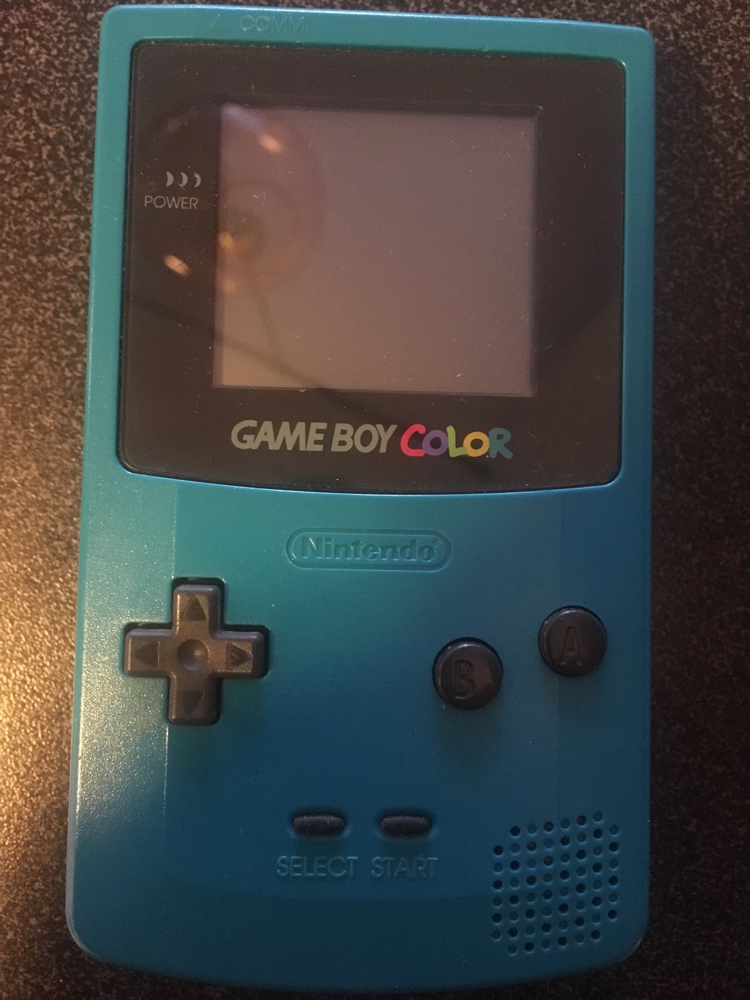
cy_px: 500
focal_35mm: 29
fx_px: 838
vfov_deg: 61.7
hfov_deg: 48.2
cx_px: 375
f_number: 2.2
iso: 500
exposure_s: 1/17
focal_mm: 4.15
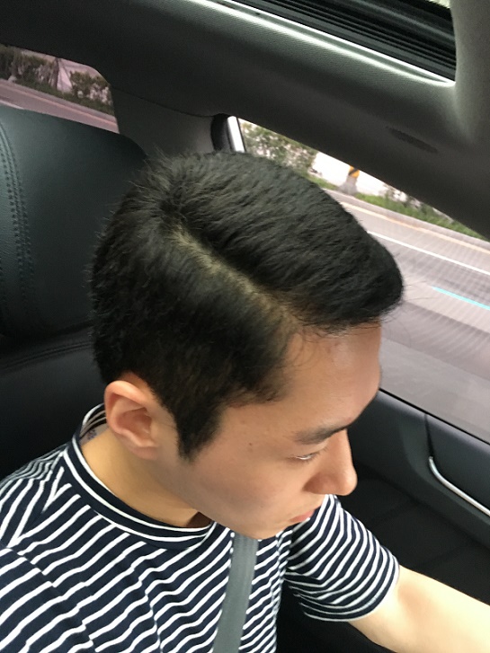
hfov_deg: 48.2
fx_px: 547
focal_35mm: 29
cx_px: 245
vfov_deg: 61.7
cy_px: 326
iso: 200
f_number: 2.2
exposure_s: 1/20
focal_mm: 4.15
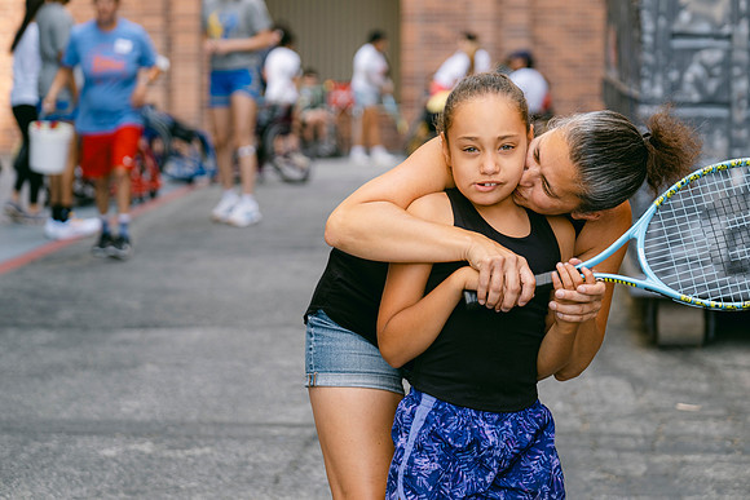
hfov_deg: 18.6
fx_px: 2289
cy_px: 250
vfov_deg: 12.5
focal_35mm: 110
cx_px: 375
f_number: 2.8
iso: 160
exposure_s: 1/125
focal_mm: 71.5
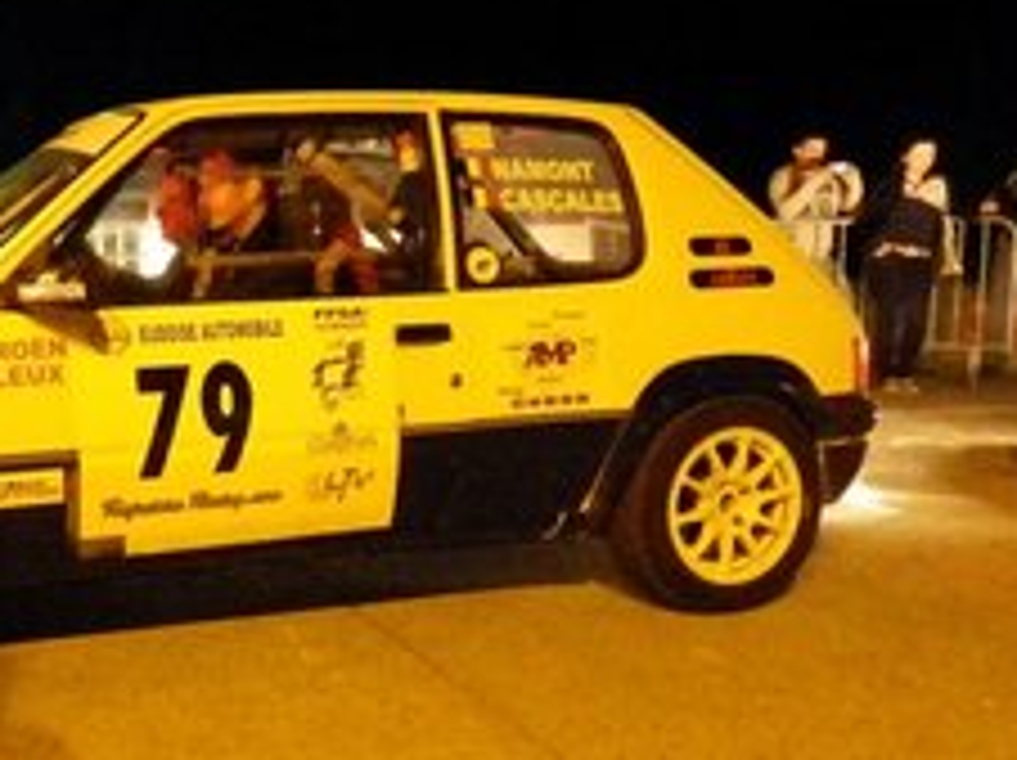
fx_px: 1145
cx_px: 198
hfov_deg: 45.4
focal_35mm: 39
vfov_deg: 36.8
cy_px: 391
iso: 1600
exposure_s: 1/6
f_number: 3.1
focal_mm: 4
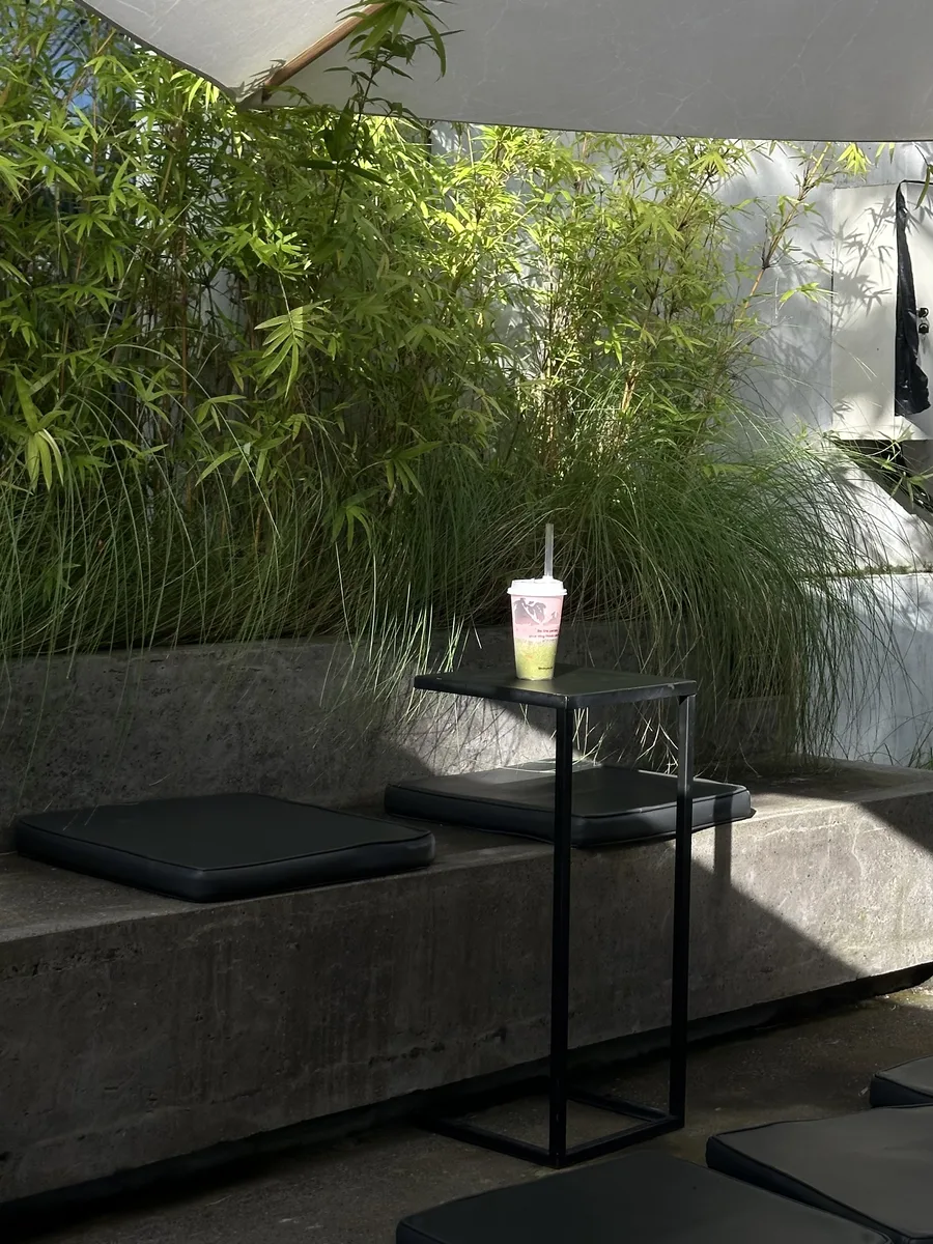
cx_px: 466
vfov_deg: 39.7
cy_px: 622
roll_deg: -1.4
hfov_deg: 30.3
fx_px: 1725
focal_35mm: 48
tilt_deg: -4.7
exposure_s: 1/1414
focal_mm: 6.86
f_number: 1.78
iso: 64
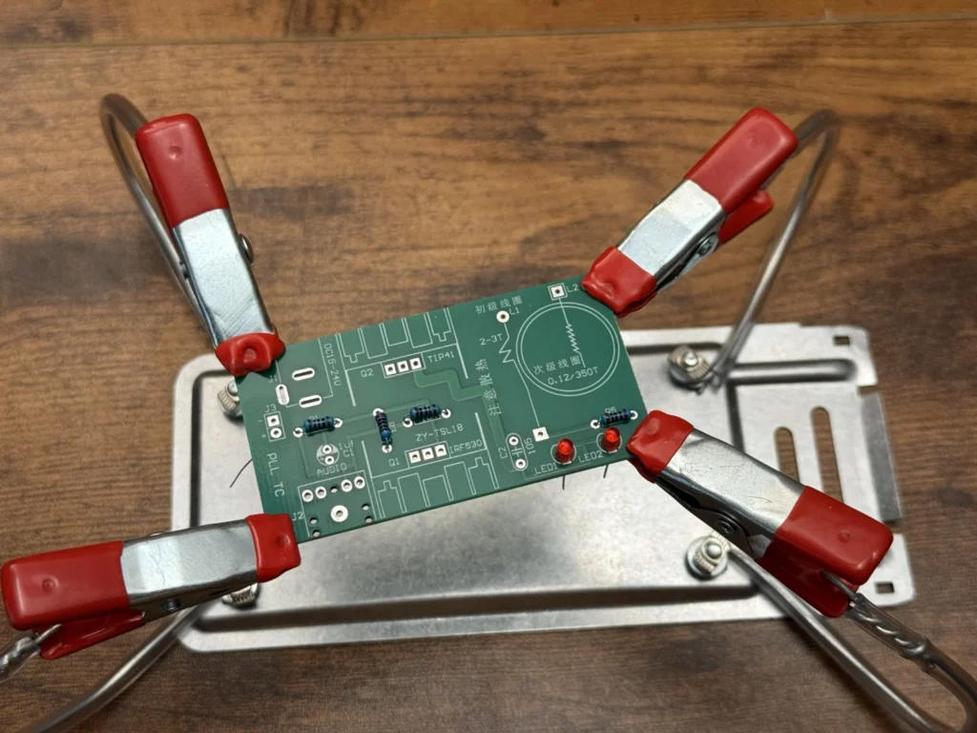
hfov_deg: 39.7
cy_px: 366
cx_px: 488
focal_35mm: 48
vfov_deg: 30.3
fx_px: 1355
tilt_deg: -68.1
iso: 160
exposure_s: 1/60
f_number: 1.78
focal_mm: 6.76
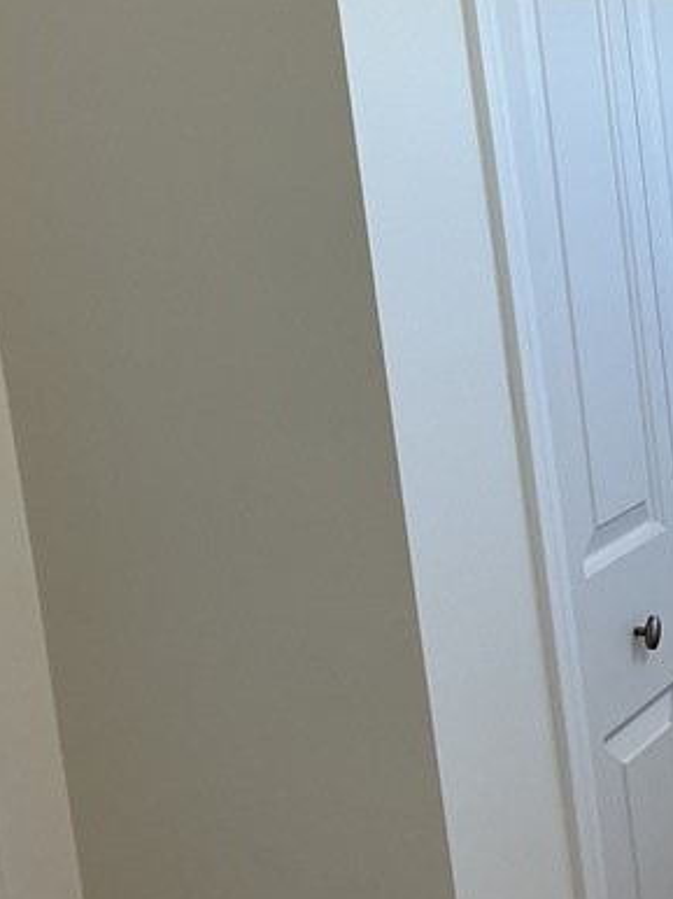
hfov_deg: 18.8
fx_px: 1998
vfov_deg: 25.3
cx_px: 589
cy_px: 387
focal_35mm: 77
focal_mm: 3
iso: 40
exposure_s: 1/60
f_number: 1.8
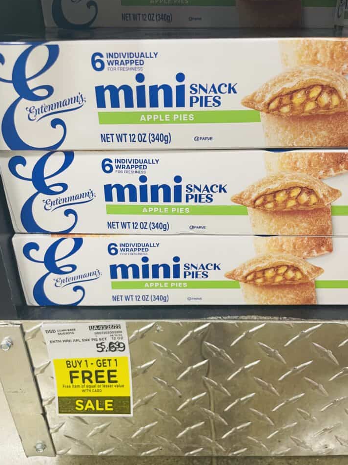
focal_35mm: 28
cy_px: 224
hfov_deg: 49.7
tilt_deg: -29.0
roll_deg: +0.3
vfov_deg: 63.4
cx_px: 176
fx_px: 375
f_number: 1.6
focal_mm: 4.2
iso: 125
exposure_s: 1/63
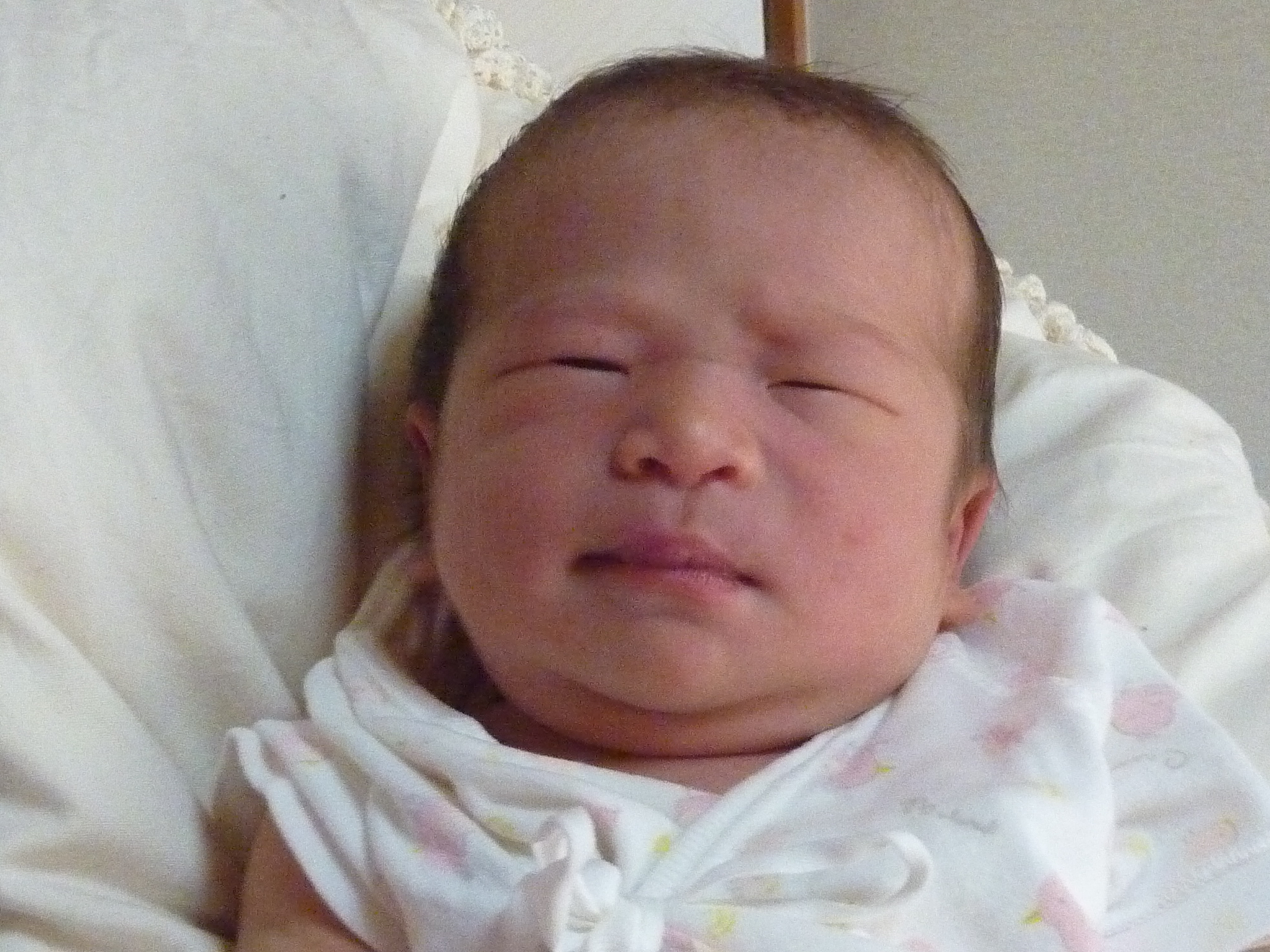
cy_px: 476
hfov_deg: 25.7
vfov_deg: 19.4
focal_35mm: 76
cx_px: 635
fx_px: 2788
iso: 800
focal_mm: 6.9
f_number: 3.7
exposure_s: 1/60
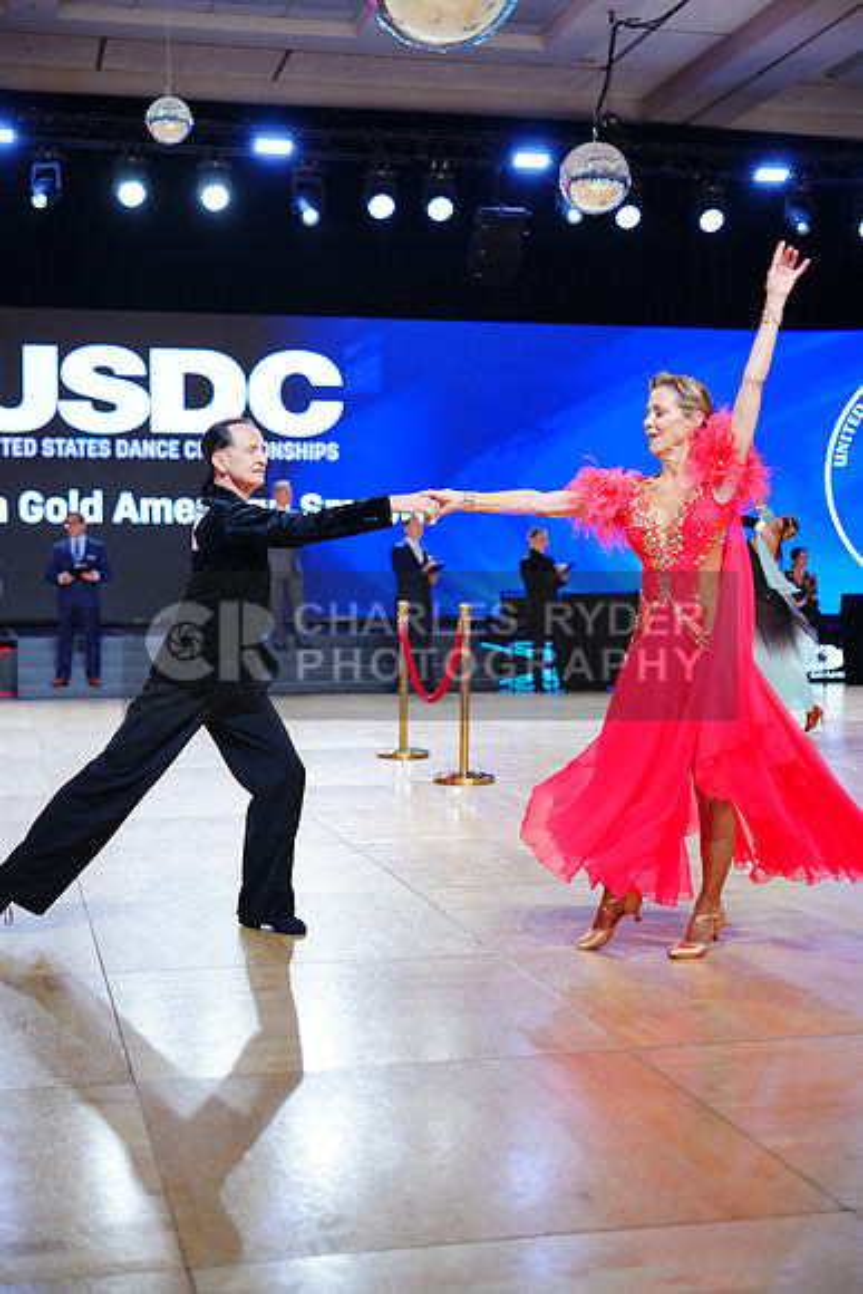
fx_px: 1797
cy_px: 647
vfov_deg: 39.6
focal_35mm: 50
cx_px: 432
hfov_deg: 27.0
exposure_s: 1/400
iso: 320
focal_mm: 50
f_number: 2
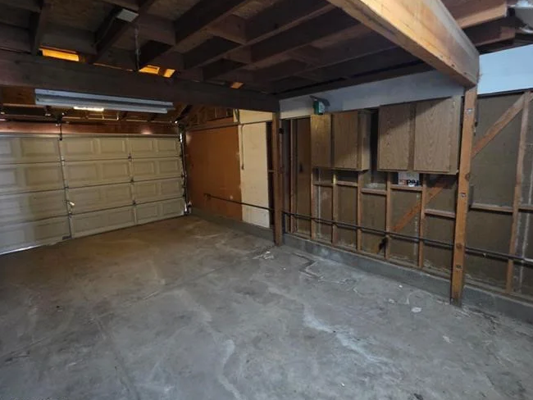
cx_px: 272
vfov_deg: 78.0
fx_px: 246
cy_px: 184
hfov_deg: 94.5
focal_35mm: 16
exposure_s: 1/24
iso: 1000
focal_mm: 2.2
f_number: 1.9
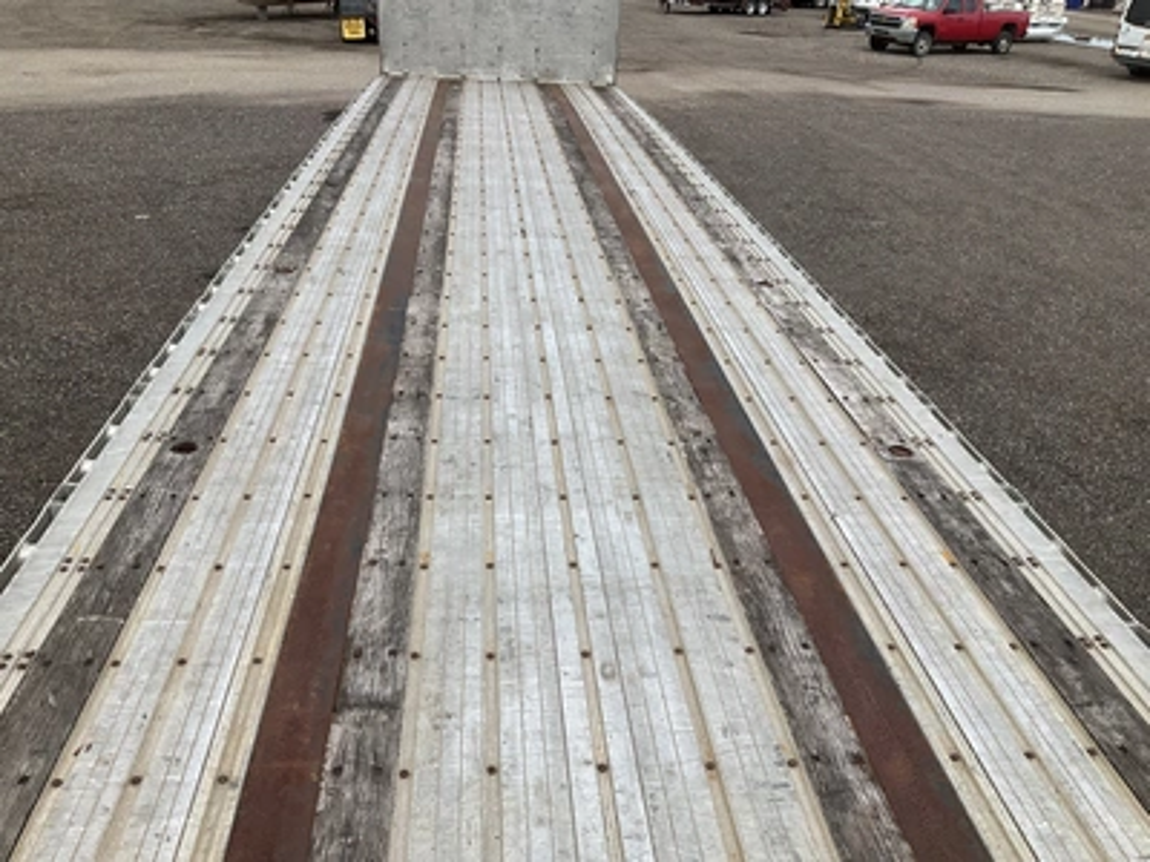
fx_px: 963
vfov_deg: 48.2
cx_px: 575
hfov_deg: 61.7
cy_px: 431
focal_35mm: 29
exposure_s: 1/2320
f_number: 1.8
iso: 25
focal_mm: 3
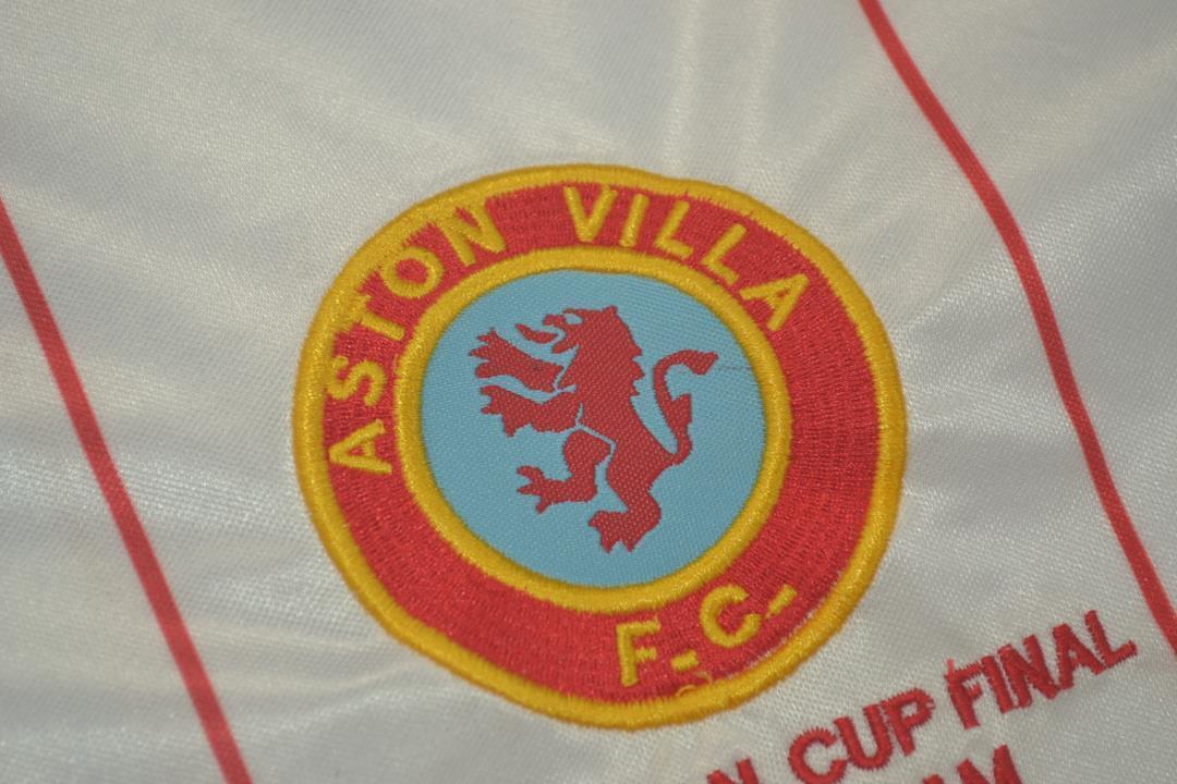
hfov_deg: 24.6
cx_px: 588
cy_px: 392
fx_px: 2697
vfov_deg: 16.6
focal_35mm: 82
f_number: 5.6
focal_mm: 55
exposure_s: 1/100
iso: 200
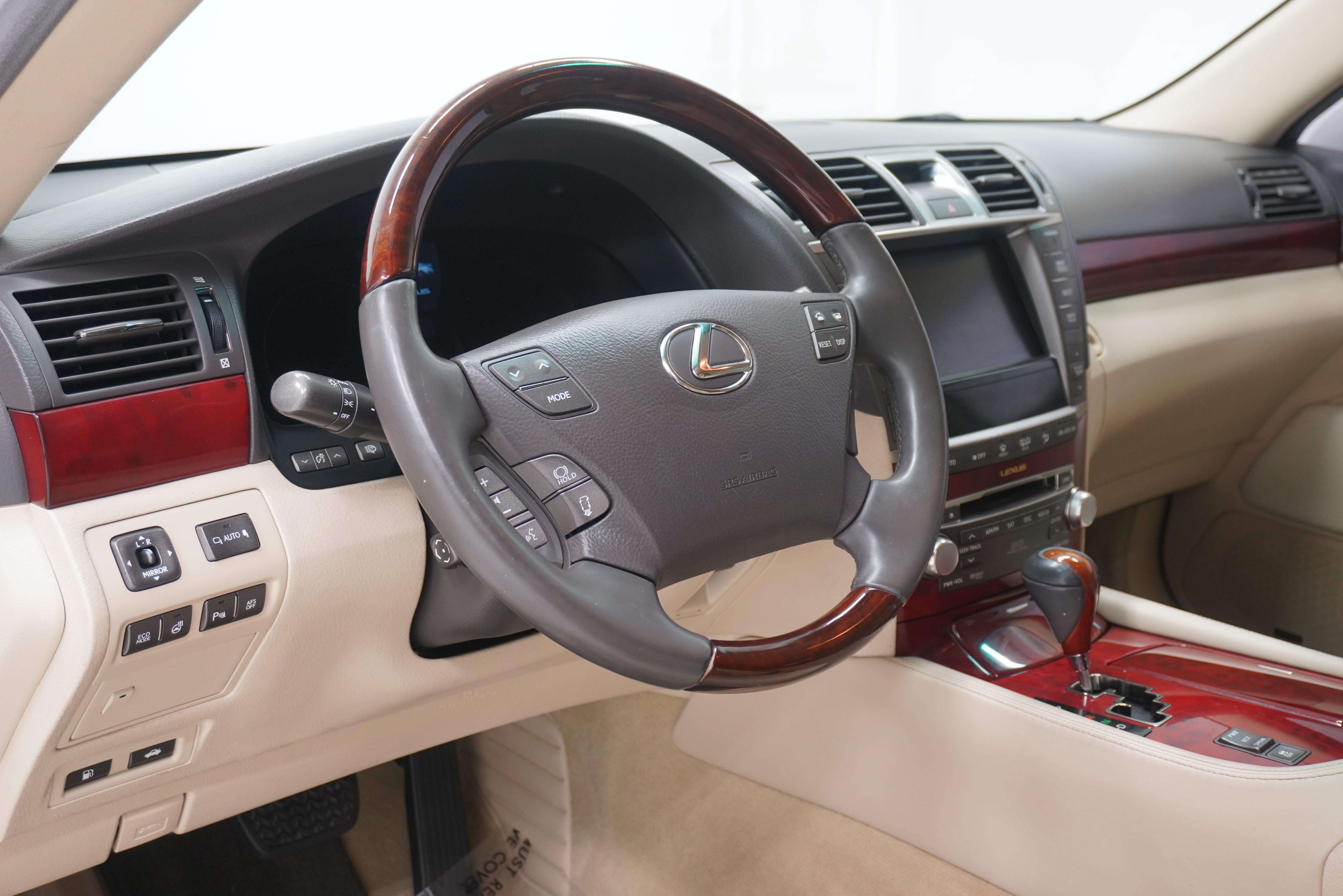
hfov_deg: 49.5
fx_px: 1455
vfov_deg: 34.2
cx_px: 672
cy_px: 448
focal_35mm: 39
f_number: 4.5
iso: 640
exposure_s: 1/60
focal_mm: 26
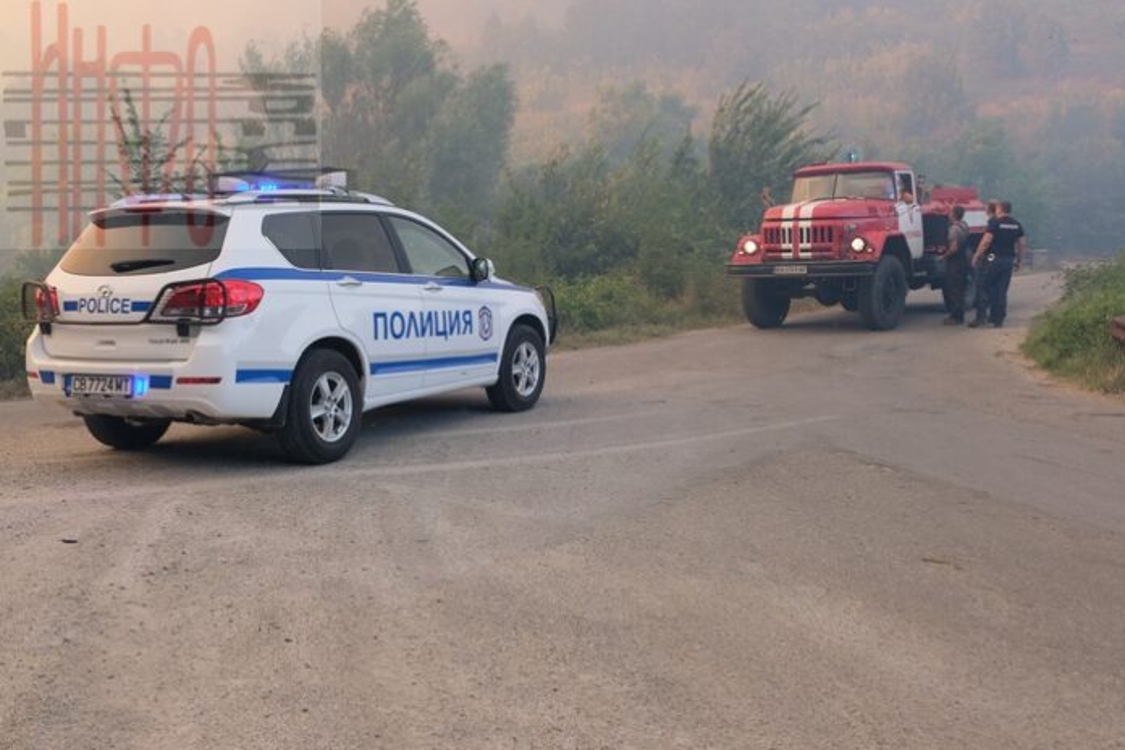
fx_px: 1187
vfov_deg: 35.1
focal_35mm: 38
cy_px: 375
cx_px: 562
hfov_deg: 50.7
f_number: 4.5
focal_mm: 25.6
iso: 400
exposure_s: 1/150
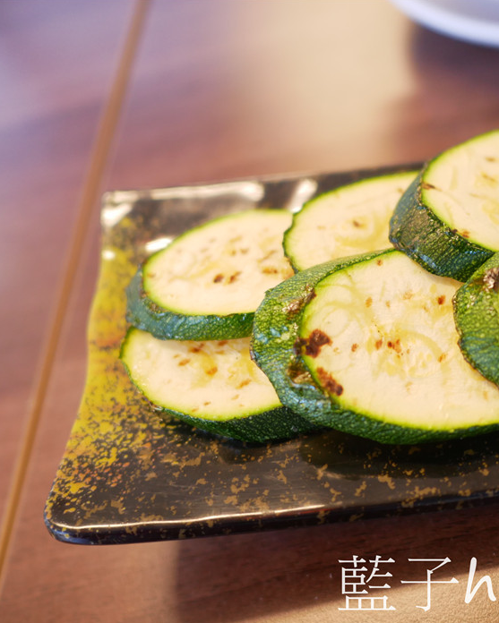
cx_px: 359
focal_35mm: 40
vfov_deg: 45.8
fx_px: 738
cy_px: 317
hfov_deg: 36.7
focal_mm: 15
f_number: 1.7
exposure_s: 1/60
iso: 500
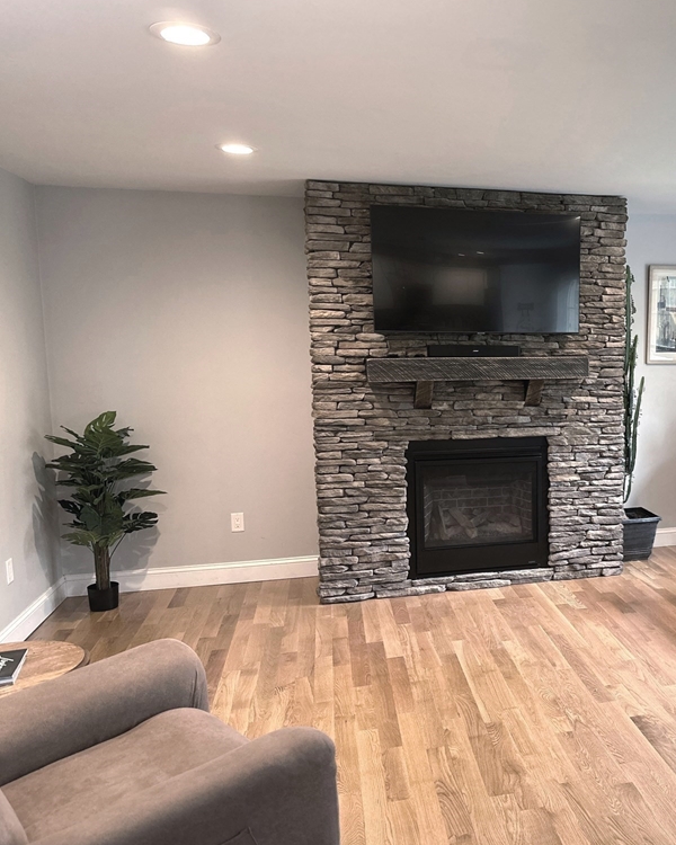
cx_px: 559
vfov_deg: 55.7
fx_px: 800
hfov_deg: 43.3
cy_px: 425
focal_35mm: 32
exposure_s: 1/60
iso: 200
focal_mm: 6.86
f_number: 1.78
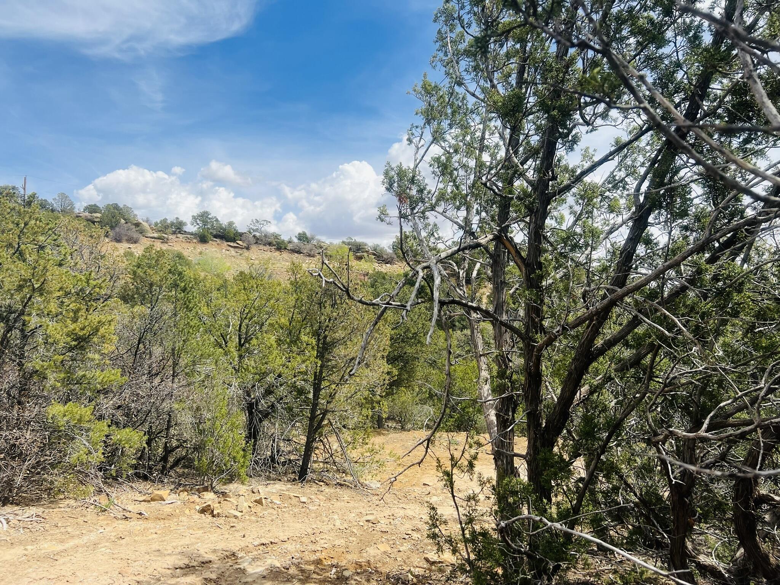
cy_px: 292
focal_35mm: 26
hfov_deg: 67.3
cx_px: 390
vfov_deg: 53.1
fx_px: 586
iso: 50
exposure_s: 1/3571
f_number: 1.5
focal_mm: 5.7
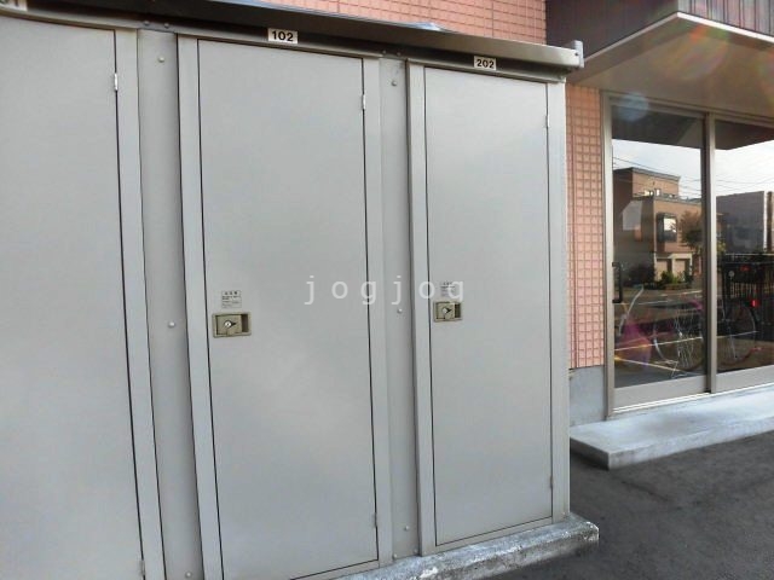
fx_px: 537
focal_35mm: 24
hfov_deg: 71.6
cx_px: 387
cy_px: 290
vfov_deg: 56.8
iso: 100
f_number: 3.1
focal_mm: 4.3
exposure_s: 1/320
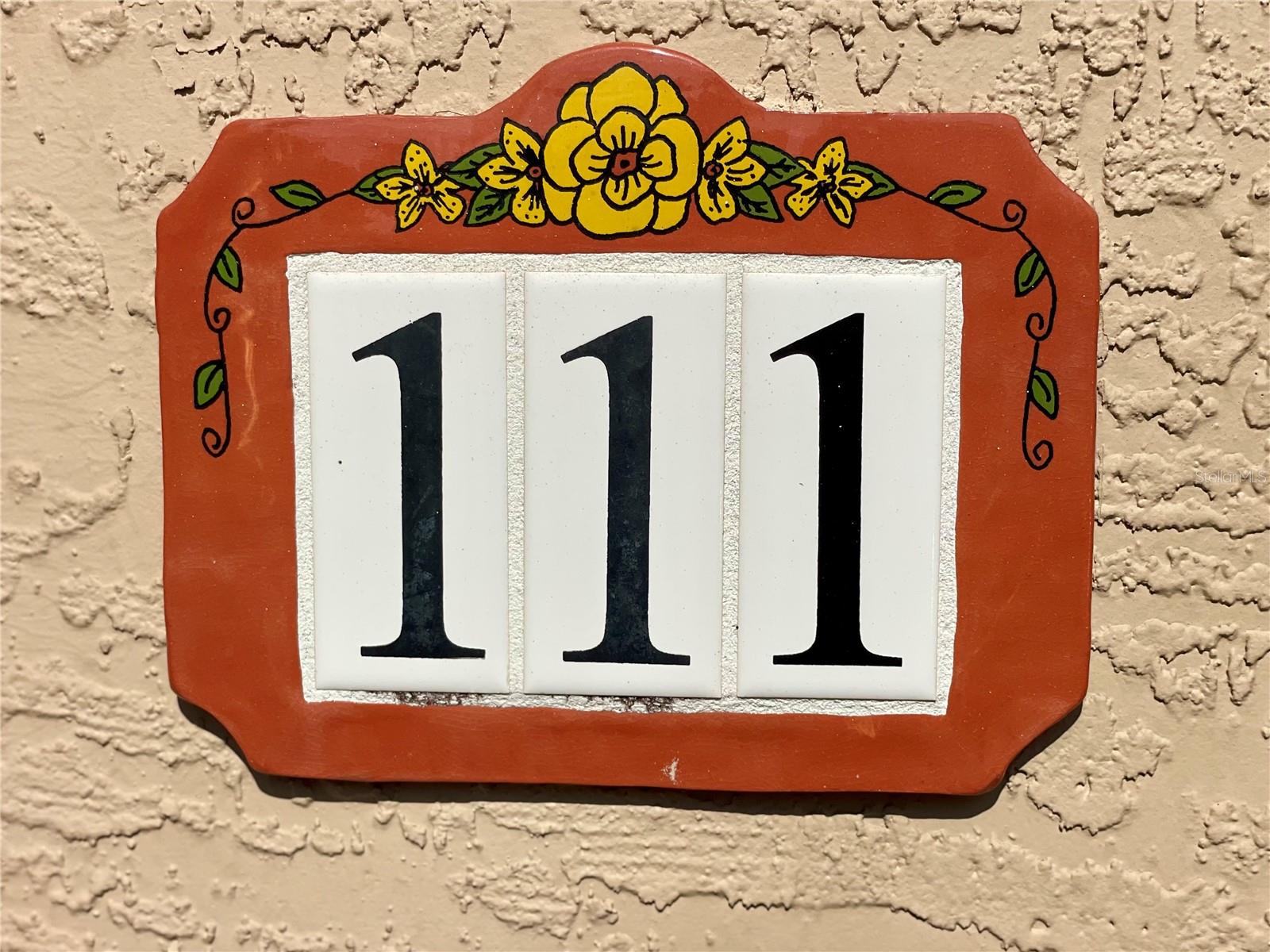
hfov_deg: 36.8
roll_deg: -0.6
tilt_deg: -6.3
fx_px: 1908
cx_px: 635
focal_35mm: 52
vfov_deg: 28.0
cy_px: 476
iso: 25
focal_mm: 6
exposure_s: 1/5988
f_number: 2
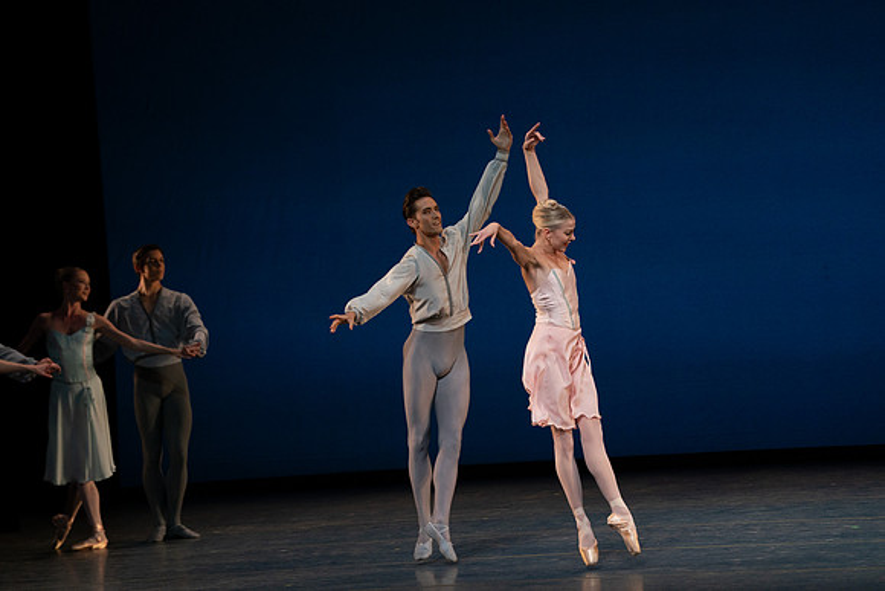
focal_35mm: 200
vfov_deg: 6.9
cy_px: 296
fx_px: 4918
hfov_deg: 10.3
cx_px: 442
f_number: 8
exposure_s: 1/500
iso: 3200
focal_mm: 200
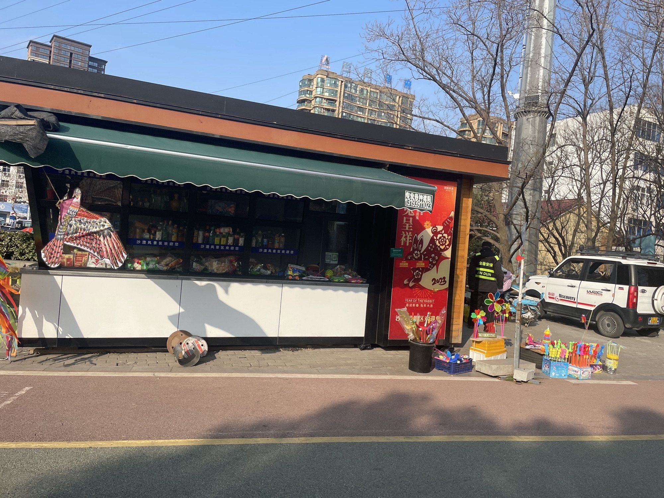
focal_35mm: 26
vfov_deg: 53.1
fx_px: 499
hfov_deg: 67.3
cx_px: 332
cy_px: 249
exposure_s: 1/2304
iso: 32
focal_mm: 4.2
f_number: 1.6
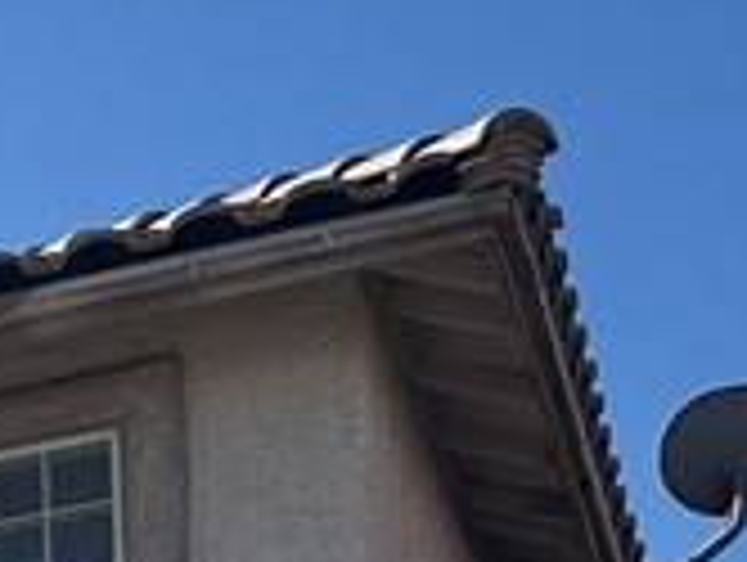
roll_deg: -0.9
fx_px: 3198
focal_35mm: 148
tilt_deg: +6.0
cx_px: -1040
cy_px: 1385
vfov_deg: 9.0
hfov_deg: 11.2
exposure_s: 1/7042
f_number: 1.78
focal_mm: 6.86
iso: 80
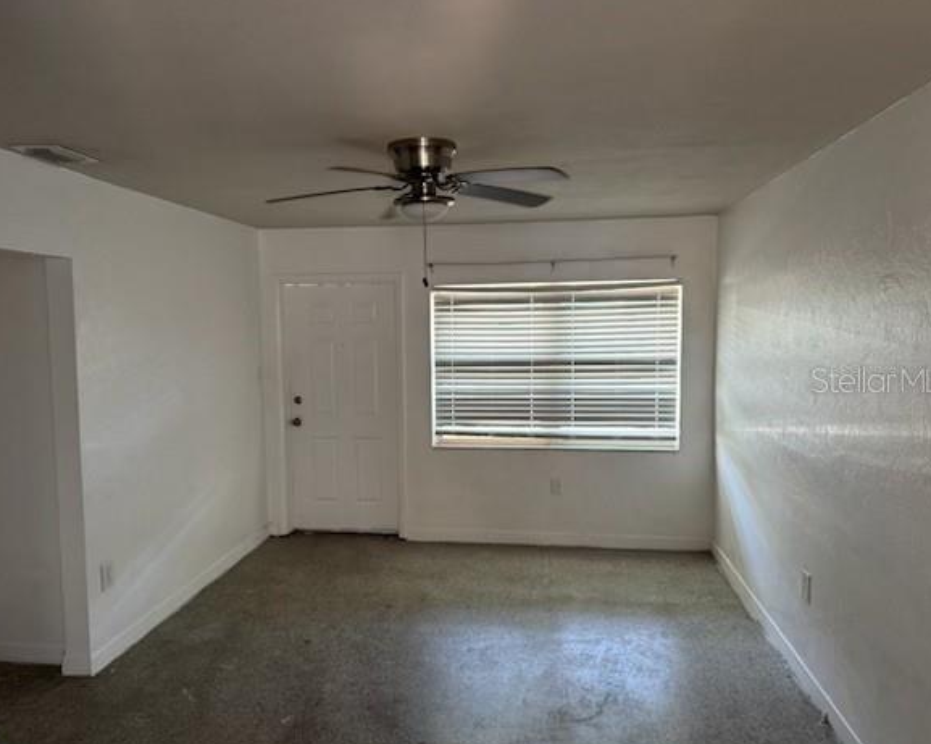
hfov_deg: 66.0
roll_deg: +0.9
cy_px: 379
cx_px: 447
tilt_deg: -4.7
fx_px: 716
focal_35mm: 26
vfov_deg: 54.9
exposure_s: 1/60
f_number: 1.78
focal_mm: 6.76
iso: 250
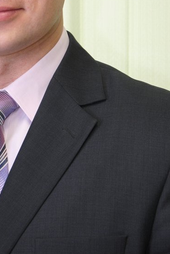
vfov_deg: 10.8
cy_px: 48
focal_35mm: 189
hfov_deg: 7.3
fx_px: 1335
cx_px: 12
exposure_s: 1/50
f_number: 5
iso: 400
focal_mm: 58
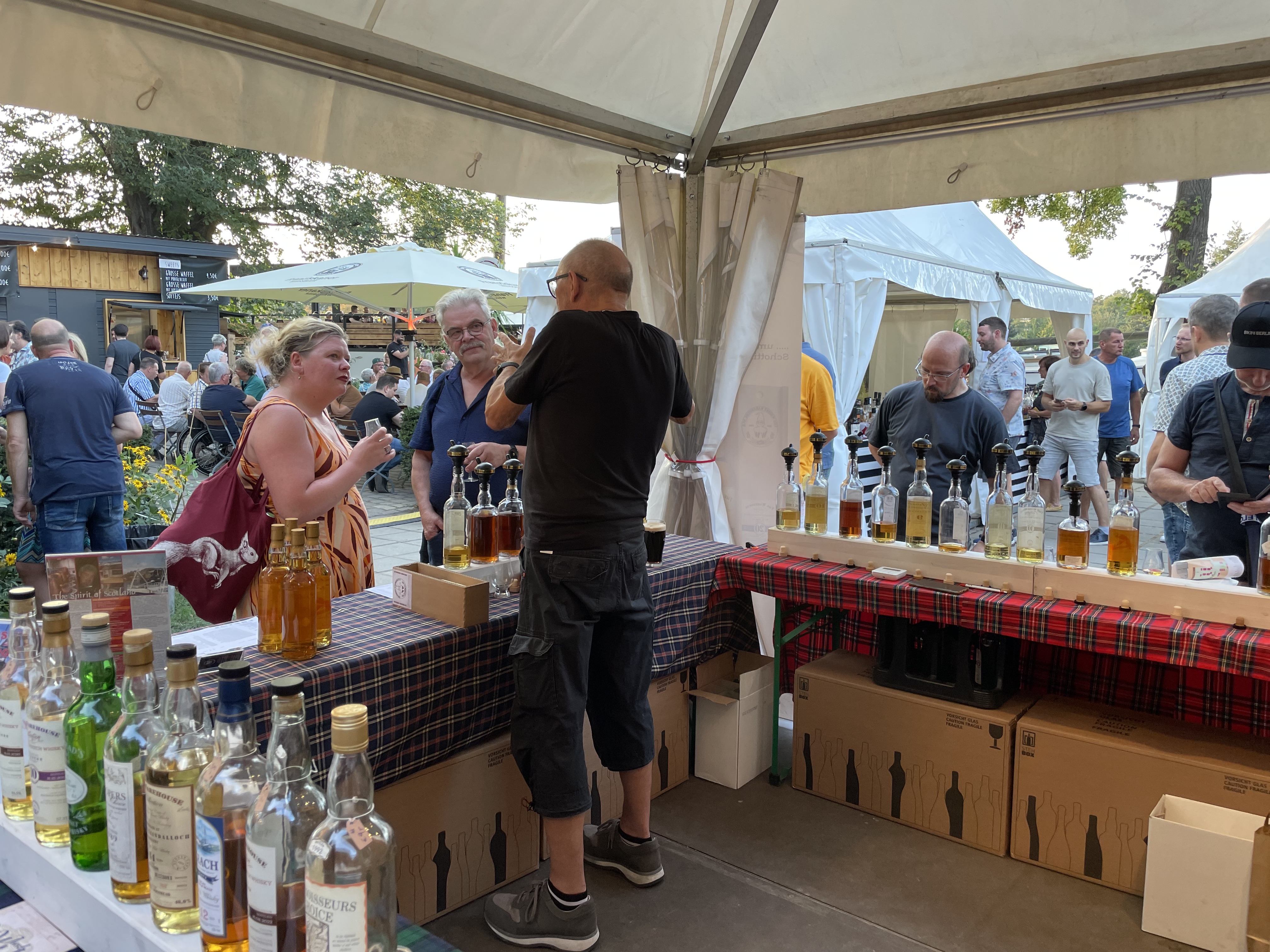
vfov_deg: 53.1
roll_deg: -0.1
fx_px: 954
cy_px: 476
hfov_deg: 67.3
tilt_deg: -6.3
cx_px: 635
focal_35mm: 26
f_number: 1.6
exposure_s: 1/100
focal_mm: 4.2
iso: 80
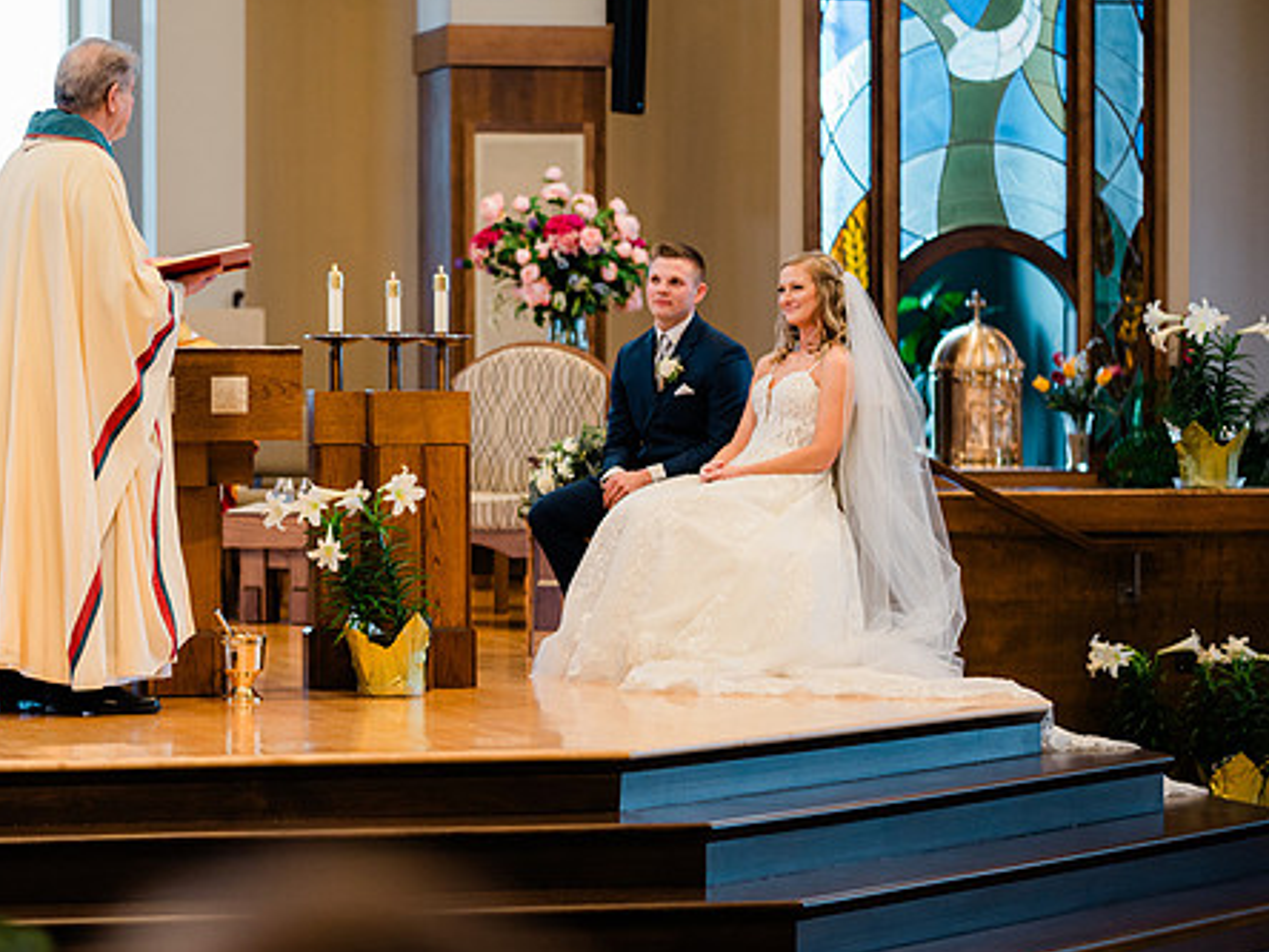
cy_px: 415
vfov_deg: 10.7
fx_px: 5059
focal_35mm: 138
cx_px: 452
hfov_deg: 14.3
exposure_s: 1/250
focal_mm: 110
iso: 1000
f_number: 2.8
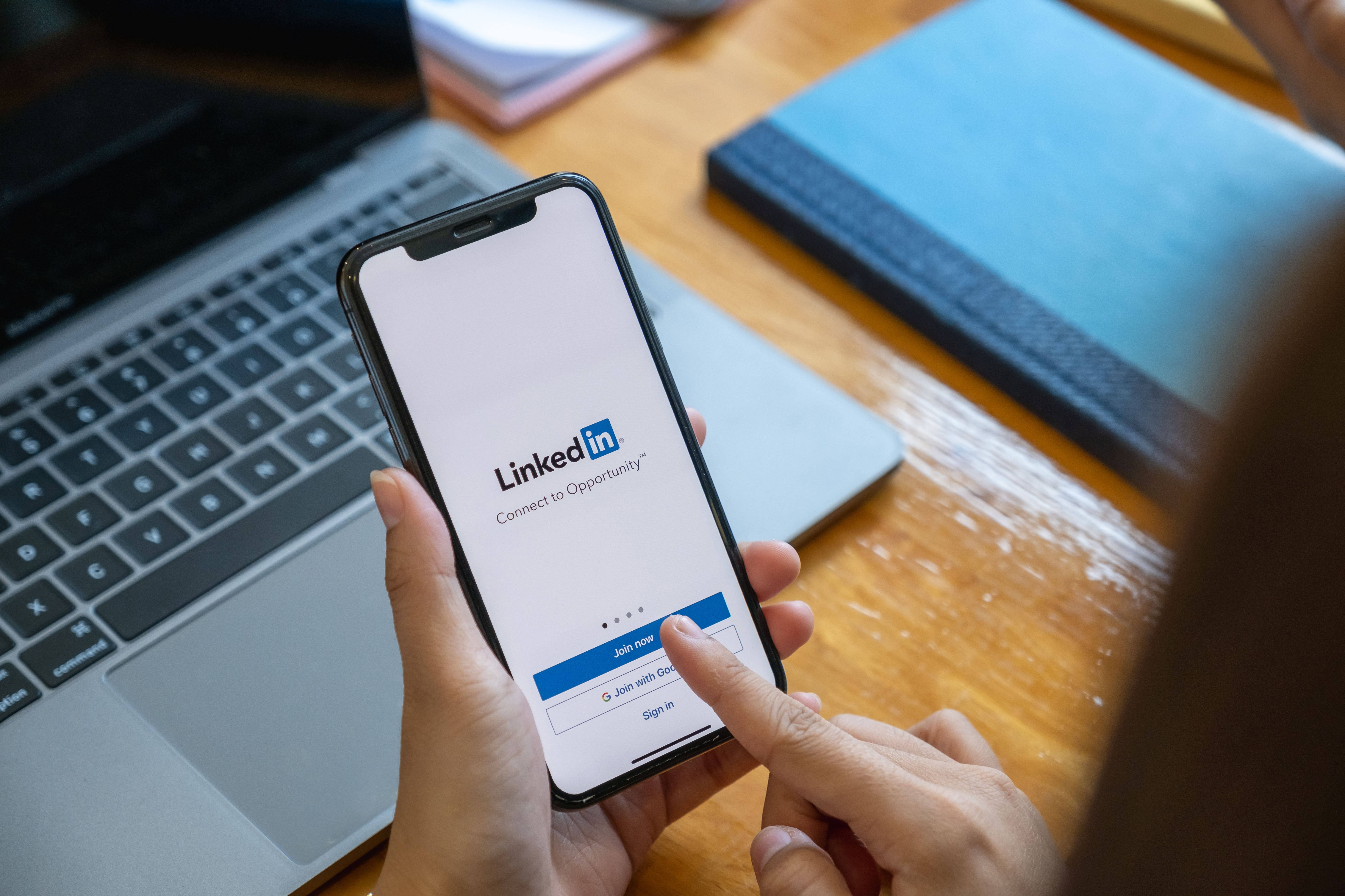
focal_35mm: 68
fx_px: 2540
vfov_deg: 20.0
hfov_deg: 29.7
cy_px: 448
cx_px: 672
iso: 320
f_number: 2.8
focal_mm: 45.5
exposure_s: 1/200
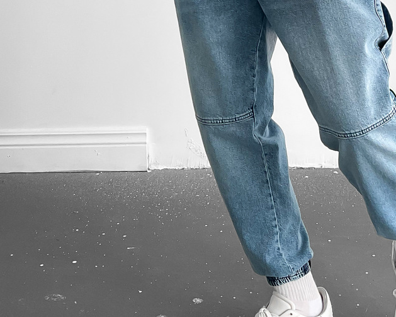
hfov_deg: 26.3
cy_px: -81
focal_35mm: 72
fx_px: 844
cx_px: 254
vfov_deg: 19.8
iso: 25
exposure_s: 1/120
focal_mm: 3
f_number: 1.8
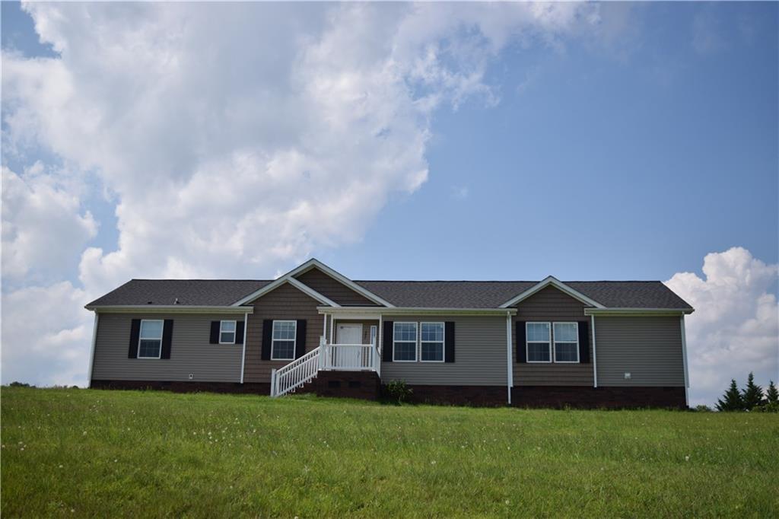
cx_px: 390
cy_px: 260
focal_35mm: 38
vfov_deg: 35.5
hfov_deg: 51.3
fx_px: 811
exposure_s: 1/4000
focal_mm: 25
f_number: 4
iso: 200
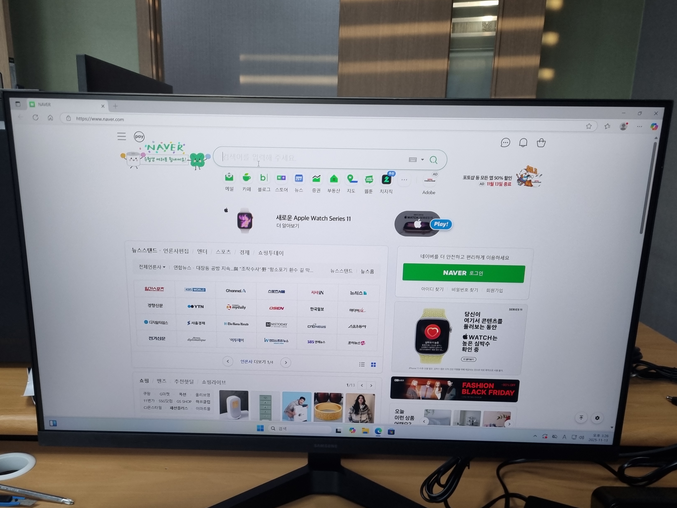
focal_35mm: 32
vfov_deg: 44.0
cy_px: 291
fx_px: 626
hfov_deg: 56.8
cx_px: 313
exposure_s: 1/120
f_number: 1.8
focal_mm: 5.4
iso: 100
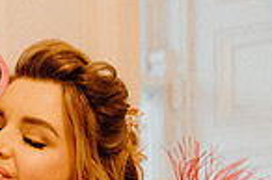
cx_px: -114
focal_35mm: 171
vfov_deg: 7.8
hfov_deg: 11.6
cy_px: 322
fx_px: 1291
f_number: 3.5
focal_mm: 43
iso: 4000
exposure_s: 1/200
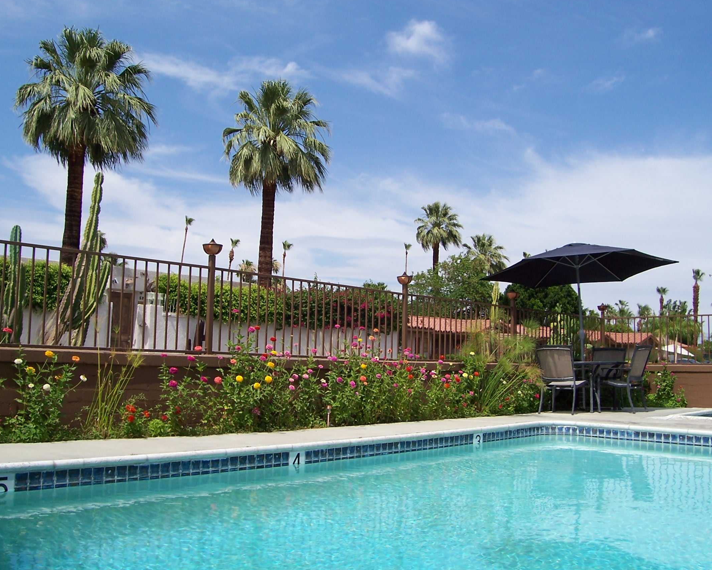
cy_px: 280
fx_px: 759
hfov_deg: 50.3
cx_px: 342
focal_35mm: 36
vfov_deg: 41.2
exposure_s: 1/750
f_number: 5.6
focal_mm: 5.6
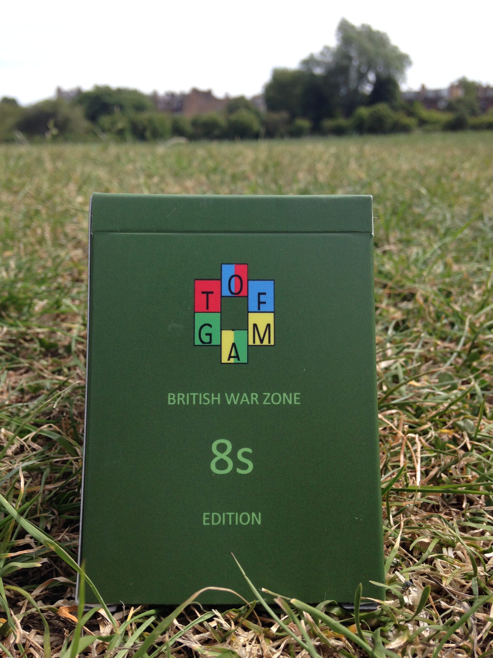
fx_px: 627
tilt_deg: -17.7
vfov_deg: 55.4
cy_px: 329
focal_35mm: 33
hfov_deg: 42.9
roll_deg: +1.5
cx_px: 246
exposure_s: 1/968
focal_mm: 4.12
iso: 50
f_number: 2.4
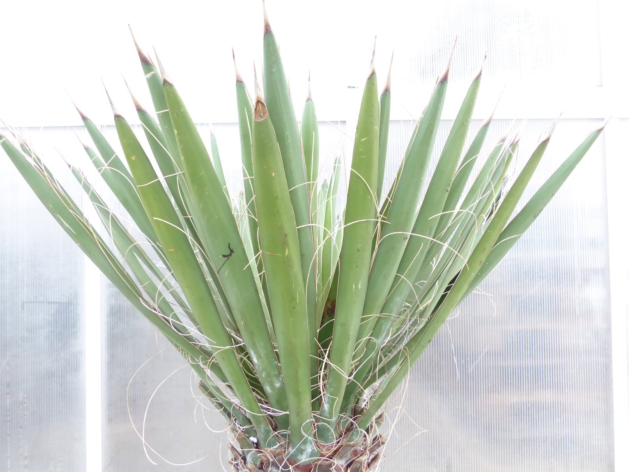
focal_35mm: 29
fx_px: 527
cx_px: 314
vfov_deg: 48.2
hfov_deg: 61.7
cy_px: 236
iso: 500
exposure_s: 1/125
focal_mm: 5.3
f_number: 2.8
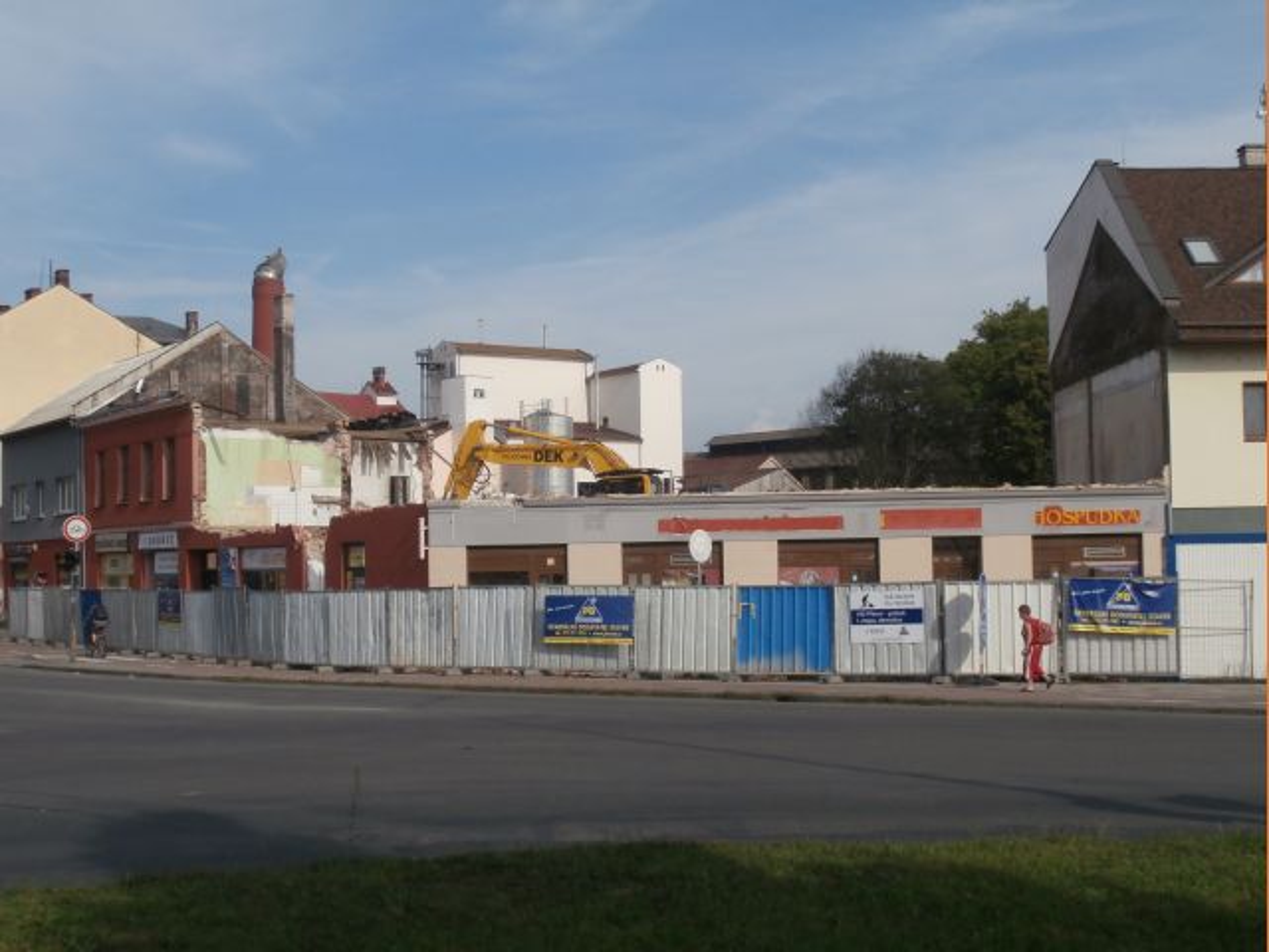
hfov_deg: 40.4
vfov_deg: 30.9
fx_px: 1723
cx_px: 634
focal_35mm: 47
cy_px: 476
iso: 100
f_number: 4.2
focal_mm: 8.29
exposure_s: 1/1000
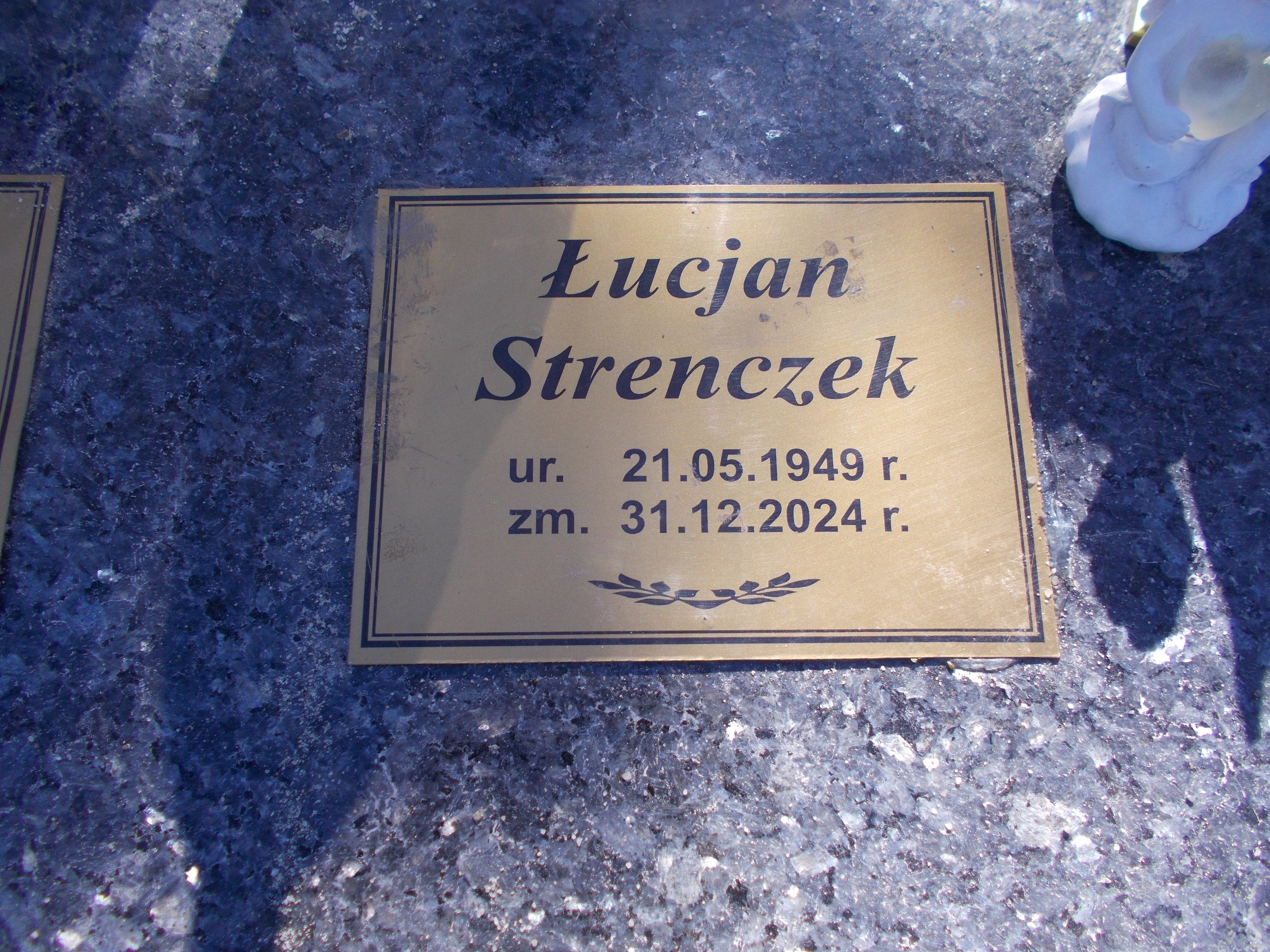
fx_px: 954
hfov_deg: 67.3
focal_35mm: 26
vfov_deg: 53.1
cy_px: 476
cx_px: 635
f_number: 3.2
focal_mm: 4.6
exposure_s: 1/320
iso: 80
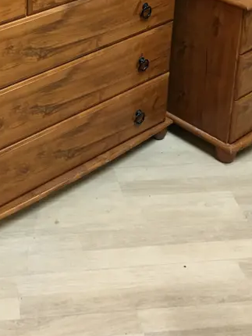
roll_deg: -1.1
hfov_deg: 20.8
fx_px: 669
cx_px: 20
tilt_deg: -17.8
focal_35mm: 69
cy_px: -47
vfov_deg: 25.7
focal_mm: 4.15
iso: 64
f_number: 2.2
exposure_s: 1/17
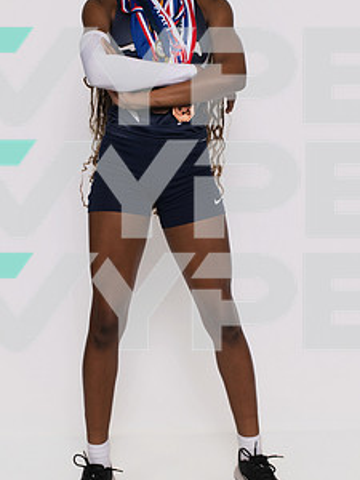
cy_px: 190
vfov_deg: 36.7
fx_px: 721
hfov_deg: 28.0
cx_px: 176
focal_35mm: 52
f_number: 8
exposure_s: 1/320
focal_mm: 36
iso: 640
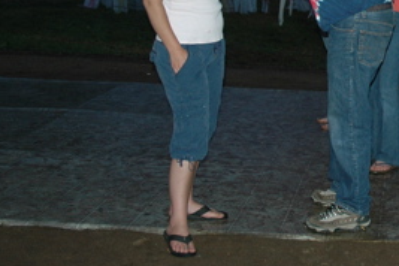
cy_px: 13
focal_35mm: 79
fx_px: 876
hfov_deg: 24.2
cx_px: 426
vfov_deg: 17.0
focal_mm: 22
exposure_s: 1/60
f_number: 3.8
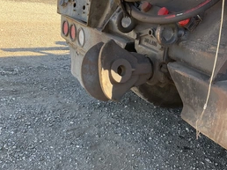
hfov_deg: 41.5
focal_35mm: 45
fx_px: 295
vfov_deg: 32.1
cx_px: 154
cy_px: 75
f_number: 1.8
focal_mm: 3
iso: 32
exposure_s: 1/172
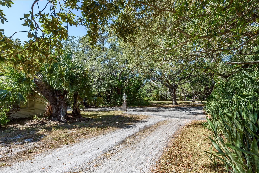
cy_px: 86
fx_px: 115
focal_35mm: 16
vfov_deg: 73.8
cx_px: 130
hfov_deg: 96.7
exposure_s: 1/200
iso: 320
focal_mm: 16
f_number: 10
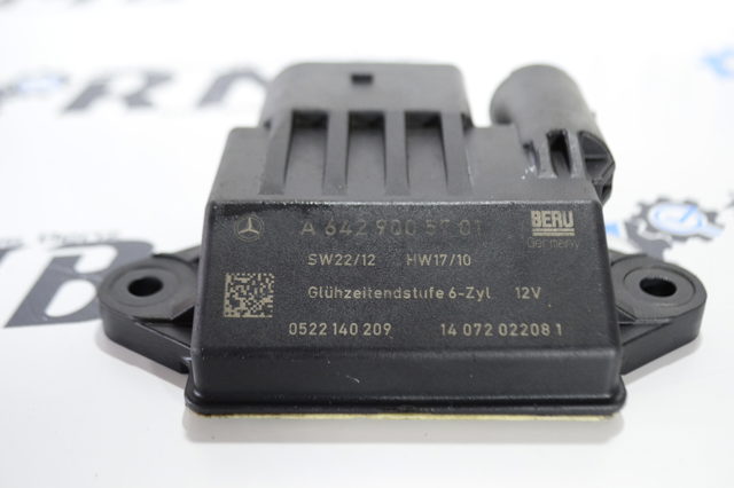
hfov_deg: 41.1
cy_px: 244
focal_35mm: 48
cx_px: 367
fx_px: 978
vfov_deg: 28.0
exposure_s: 1/80
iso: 800
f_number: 4.8
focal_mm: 32
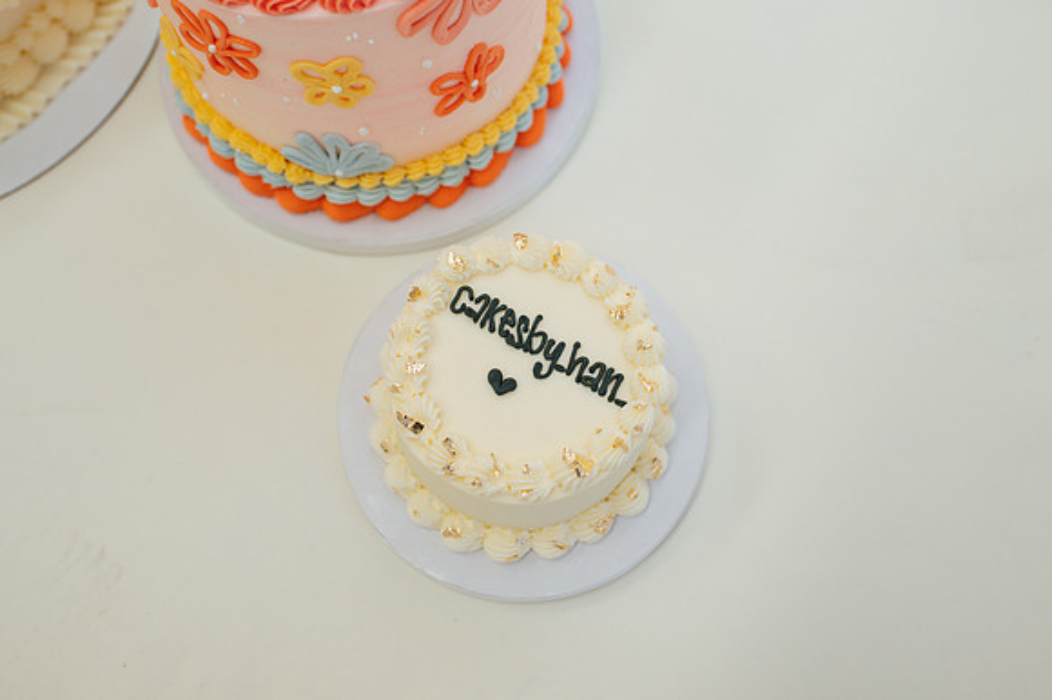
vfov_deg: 33.0
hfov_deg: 48.0
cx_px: 541
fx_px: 1181
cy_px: 324
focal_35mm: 40
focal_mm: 35
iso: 360
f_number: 3.2
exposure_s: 1/160
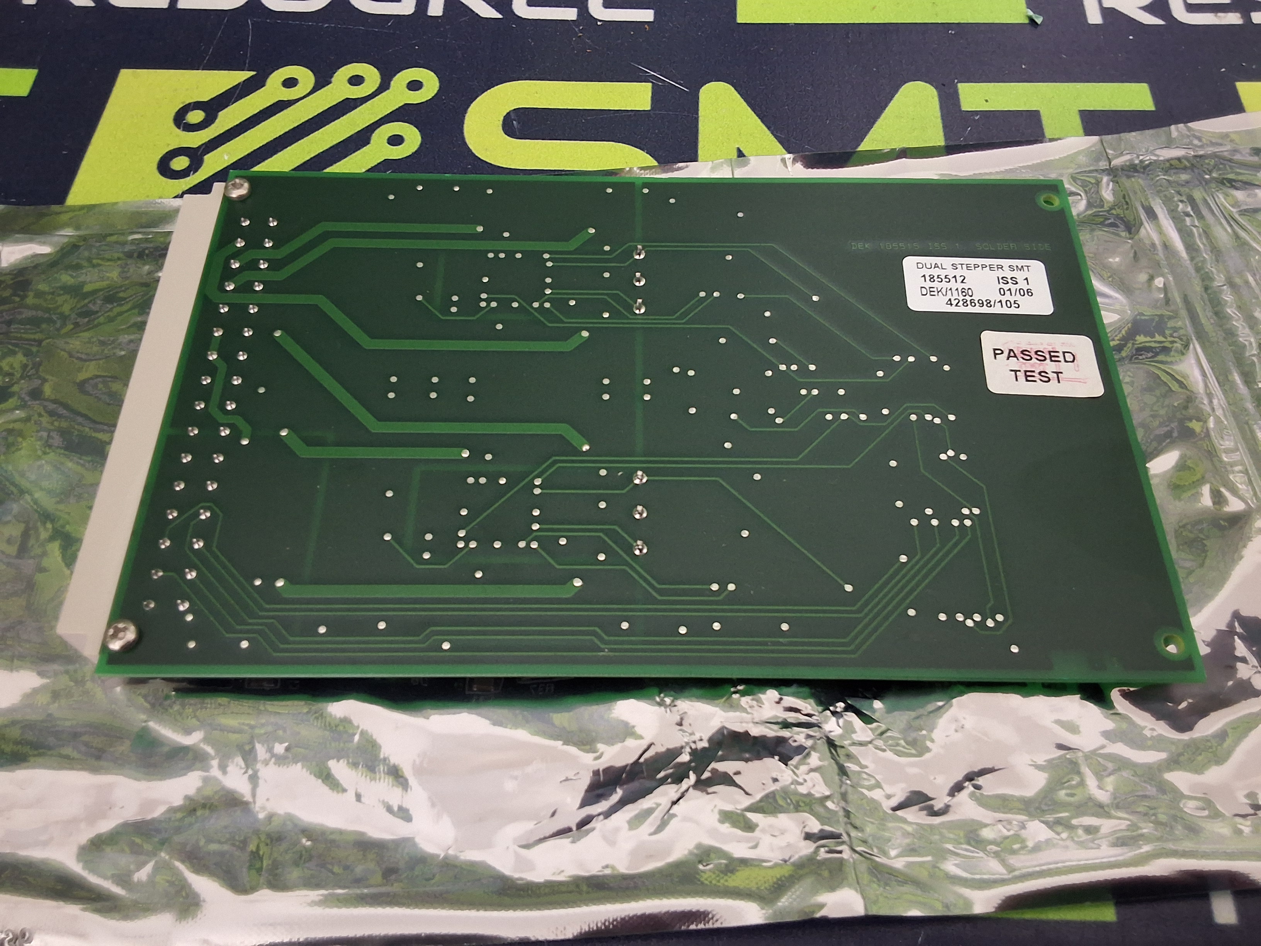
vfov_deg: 49.7
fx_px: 1020
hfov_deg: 63.4
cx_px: 630
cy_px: 473
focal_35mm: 28
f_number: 1.9
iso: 320
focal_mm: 2.91
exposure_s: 1/20
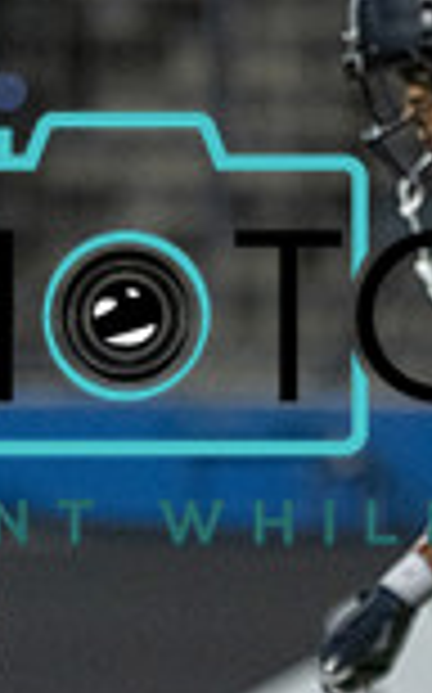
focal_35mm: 1517
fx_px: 28630
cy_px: 326
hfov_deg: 0.9
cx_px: -14
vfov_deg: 1.4
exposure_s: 1/1000
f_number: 5.6
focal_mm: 394
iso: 10000
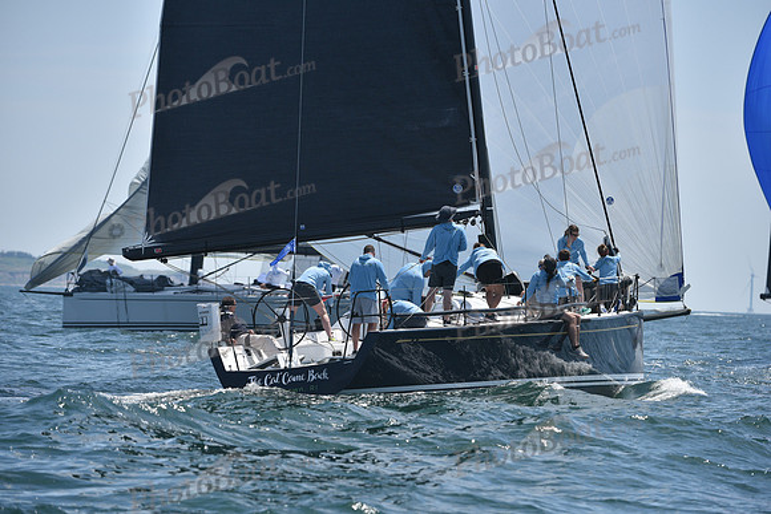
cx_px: 386
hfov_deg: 6.9
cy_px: 257
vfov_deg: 4.6
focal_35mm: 300
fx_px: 6426
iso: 320
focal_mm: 300
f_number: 6.3
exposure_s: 1/1600
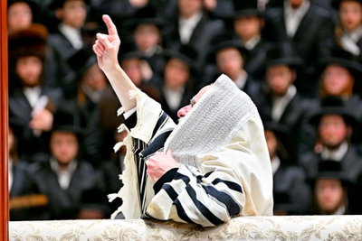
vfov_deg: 5.9
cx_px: 181
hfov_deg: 8.9
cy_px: 120
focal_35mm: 232
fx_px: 2334
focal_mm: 155
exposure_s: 1/320
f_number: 2.8
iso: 320
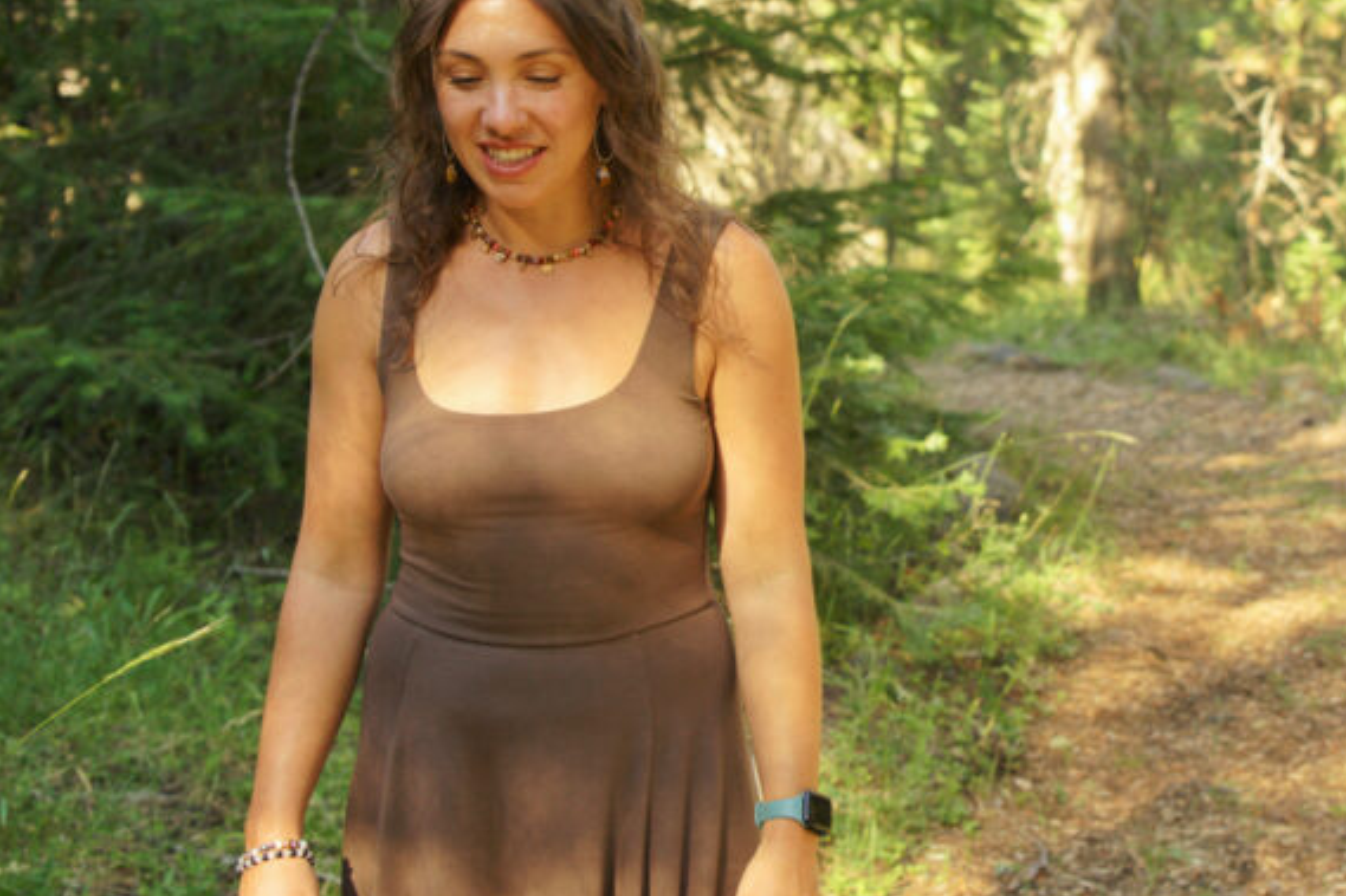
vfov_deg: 21.4
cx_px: 944
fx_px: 2355
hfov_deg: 31.5
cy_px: 275
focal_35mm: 63
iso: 640
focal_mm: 35
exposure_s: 1/250
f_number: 4
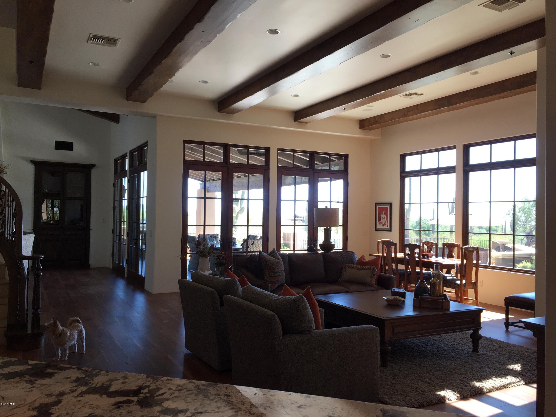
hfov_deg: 61.7
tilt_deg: +0.3
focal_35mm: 29
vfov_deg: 48.2
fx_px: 466
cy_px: 208
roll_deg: +0.2
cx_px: 278
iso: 32
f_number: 2.2
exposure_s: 1/60
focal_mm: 4.15
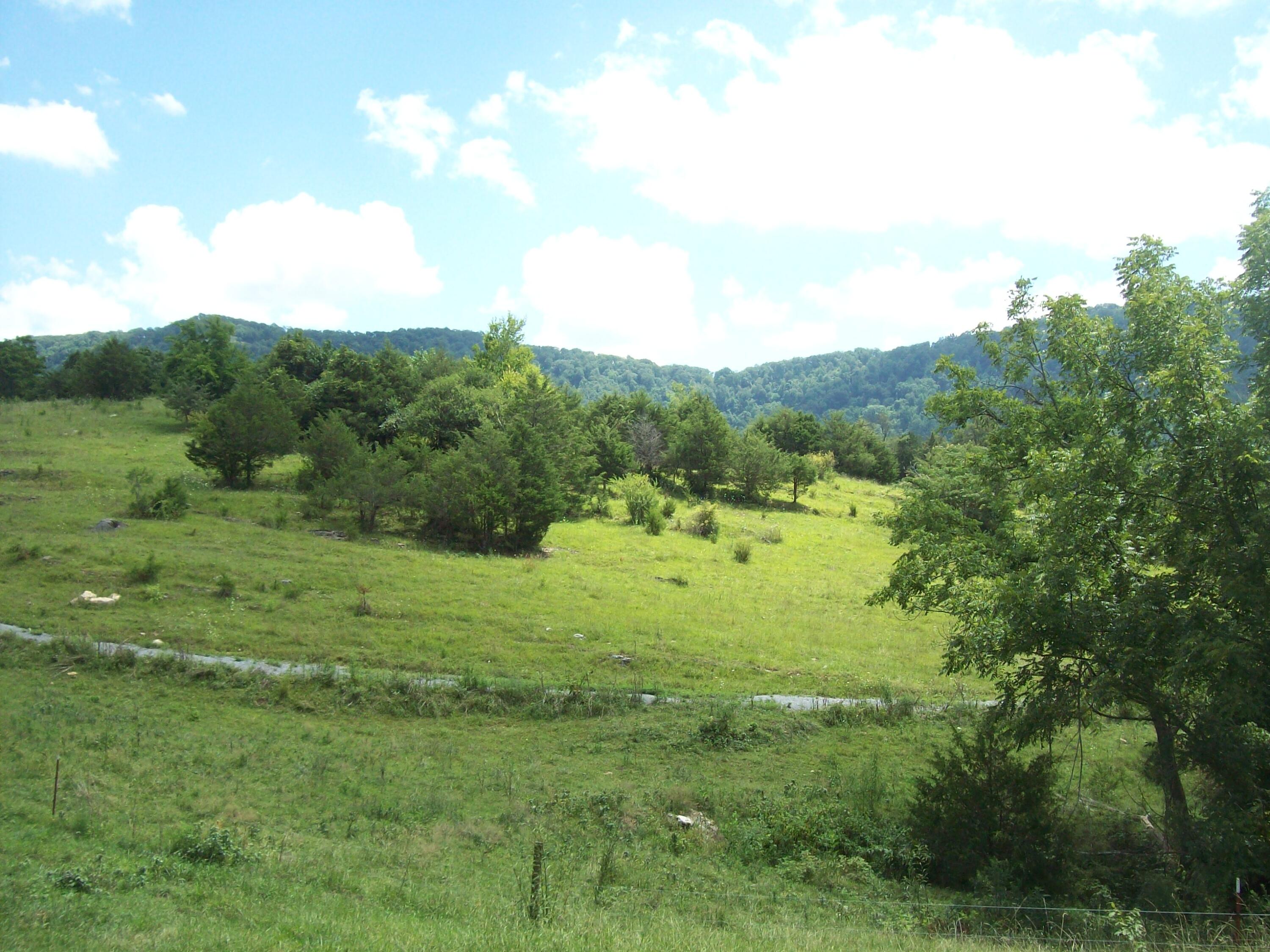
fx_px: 1321
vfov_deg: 39.7
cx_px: 635
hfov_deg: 51.4
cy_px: 476
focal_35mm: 36
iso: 80
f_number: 4.8
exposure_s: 1/244
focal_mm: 6
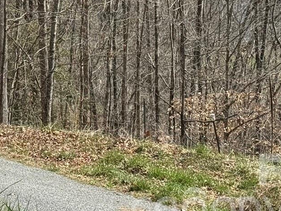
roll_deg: +1.1
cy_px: -104
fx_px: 1283
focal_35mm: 158
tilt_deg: -6.2
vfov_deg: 9.2
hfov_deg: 12.2
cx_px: -60
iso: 64
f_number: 1.78
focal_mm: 6.76
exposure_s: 1/3257
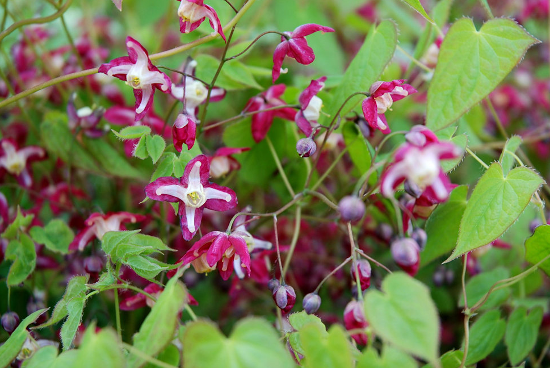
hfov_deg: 18.4
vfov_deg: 12.4
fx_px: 1697
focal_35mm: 111
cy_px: 191
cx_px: 279
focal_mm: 70
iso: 200
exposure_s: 1/40
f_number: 6.3
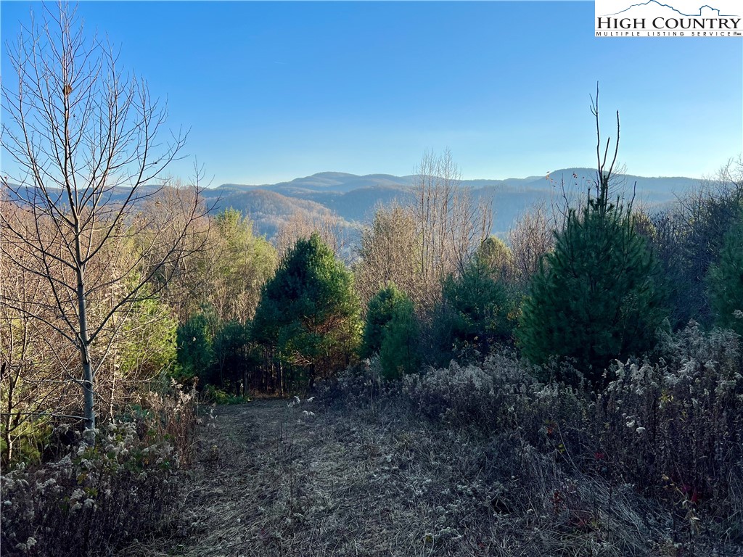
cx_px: 372
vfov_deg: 53.1
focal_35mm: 26
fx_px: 558
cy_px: 278
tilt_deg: -5.3
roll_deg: -0.1
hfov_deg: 67.3
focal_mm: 5.7
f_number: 1.5
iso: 50
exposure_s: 1/2045
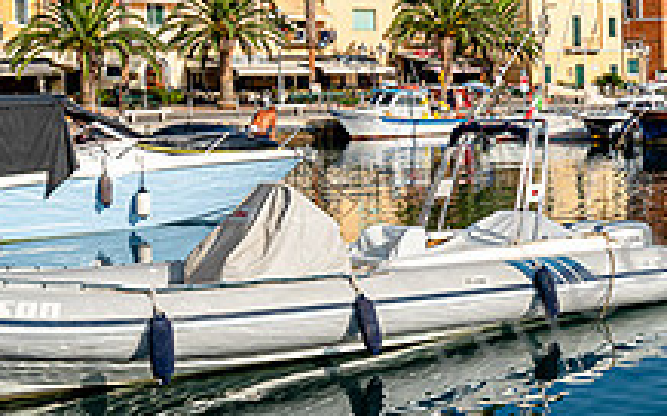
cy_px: 93
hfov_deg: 26.6
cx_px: 869
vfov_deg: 19.8
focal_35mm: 65
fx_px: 1181
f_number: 8
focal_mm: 24
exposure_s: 1/250
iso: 100
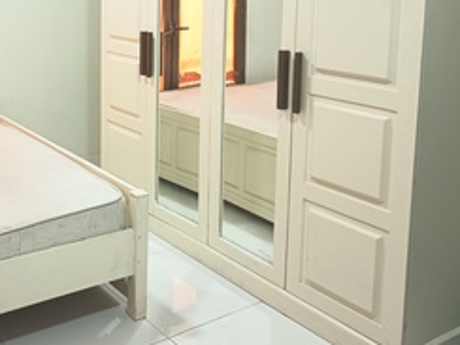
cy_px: 52
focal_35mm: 45
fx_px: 598
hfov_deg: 39.4
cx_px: 56
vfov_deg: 31.1
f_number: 1.7
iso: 350
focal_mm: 5.27
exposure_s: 1/40
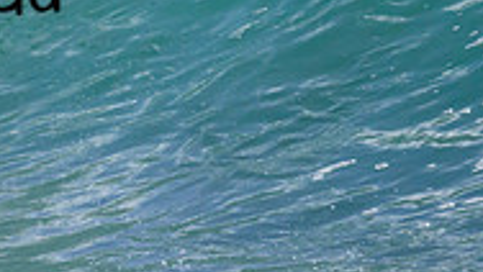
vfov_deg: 0.4
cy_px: 0
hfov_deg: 0.7
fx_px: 40801
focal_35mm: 3184
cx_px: -325
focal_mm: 800
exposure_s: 1/2000
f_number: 6.3
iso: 1800
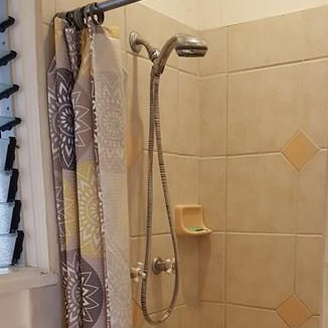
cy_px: 291
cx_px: 185
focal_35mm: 45
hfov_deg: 37.5
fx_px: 482
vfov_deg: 35.5
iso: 160
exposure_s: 1/40
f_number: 1.7
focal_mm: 4.2
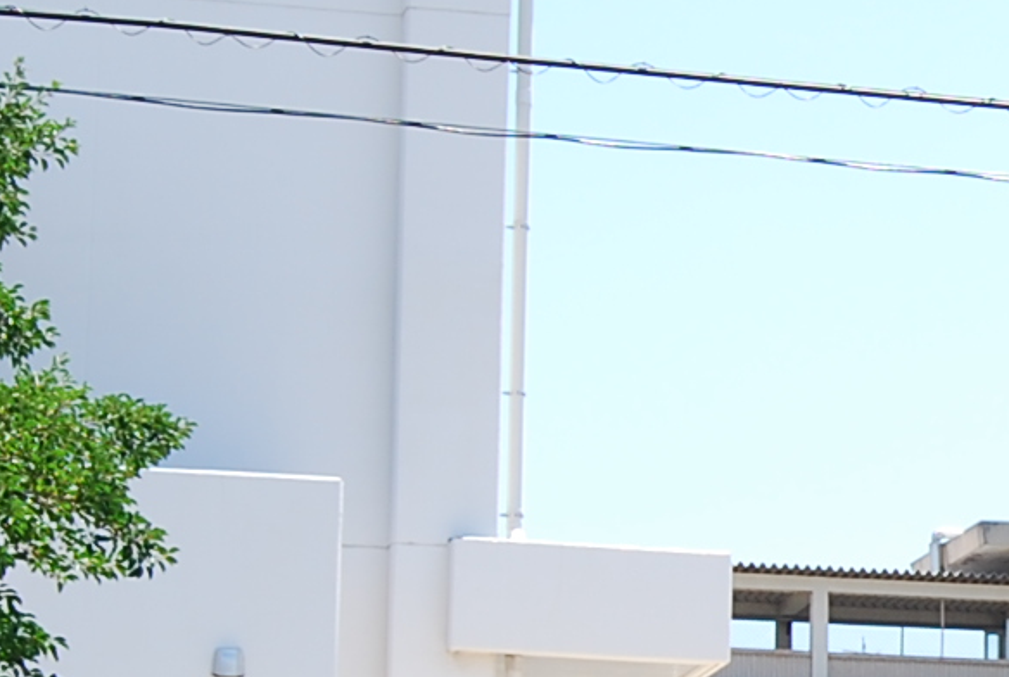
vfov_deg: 10.2
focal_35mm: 134
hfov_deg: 14.9
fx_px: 3763
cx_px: 1083
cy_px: 672
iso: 100
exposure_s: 1/160
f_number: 6.3
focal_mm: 18
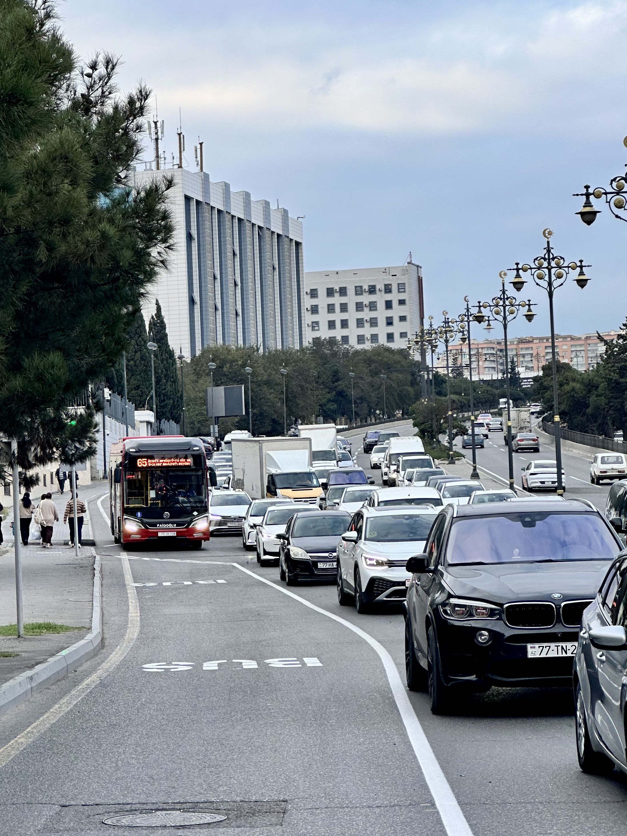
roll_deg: +1.8
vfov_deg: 18.5
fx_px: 2560
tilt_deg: +3.7
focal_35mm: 106
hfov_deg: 14.0
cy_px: 425
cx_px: 277
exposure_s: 1/104
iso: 32
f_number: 2.8
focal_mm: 9
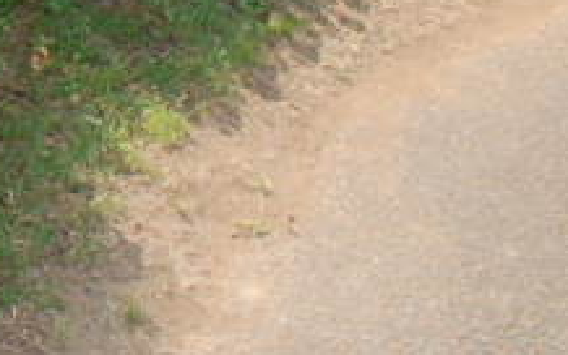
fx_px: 1563
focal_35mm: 101
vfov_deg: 12.2
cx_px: -456
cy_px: -214
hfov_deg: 17.0
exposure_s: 1/200
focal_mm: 18
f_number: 16
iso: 800
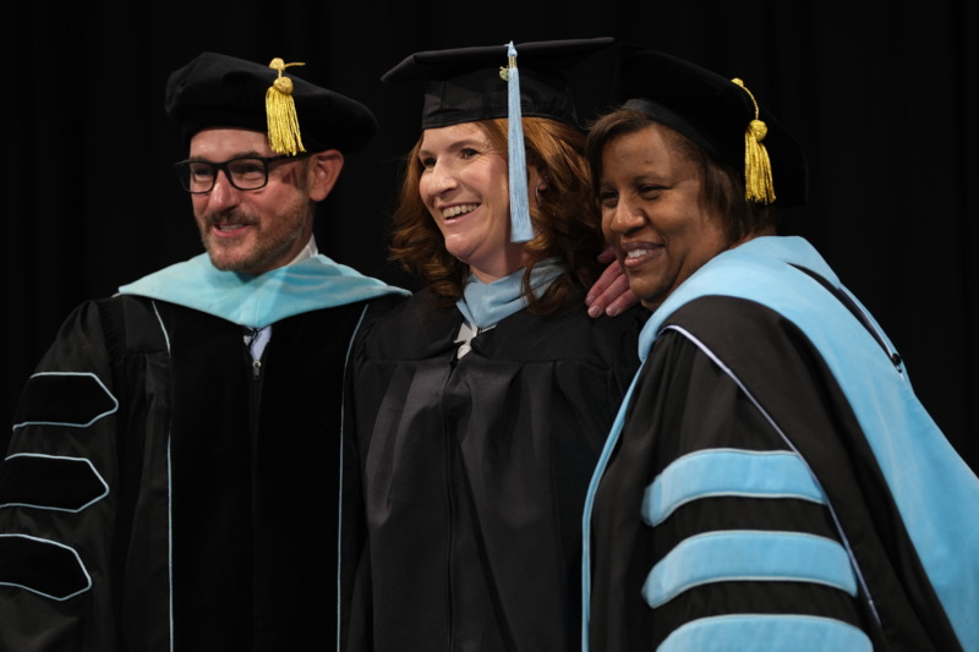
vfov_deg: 7.4
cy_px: 326
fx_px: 5057
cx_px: 490
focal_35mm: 186
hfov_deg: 11.1
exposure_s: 1/60
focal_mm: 124.3
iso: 250
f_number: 2.8
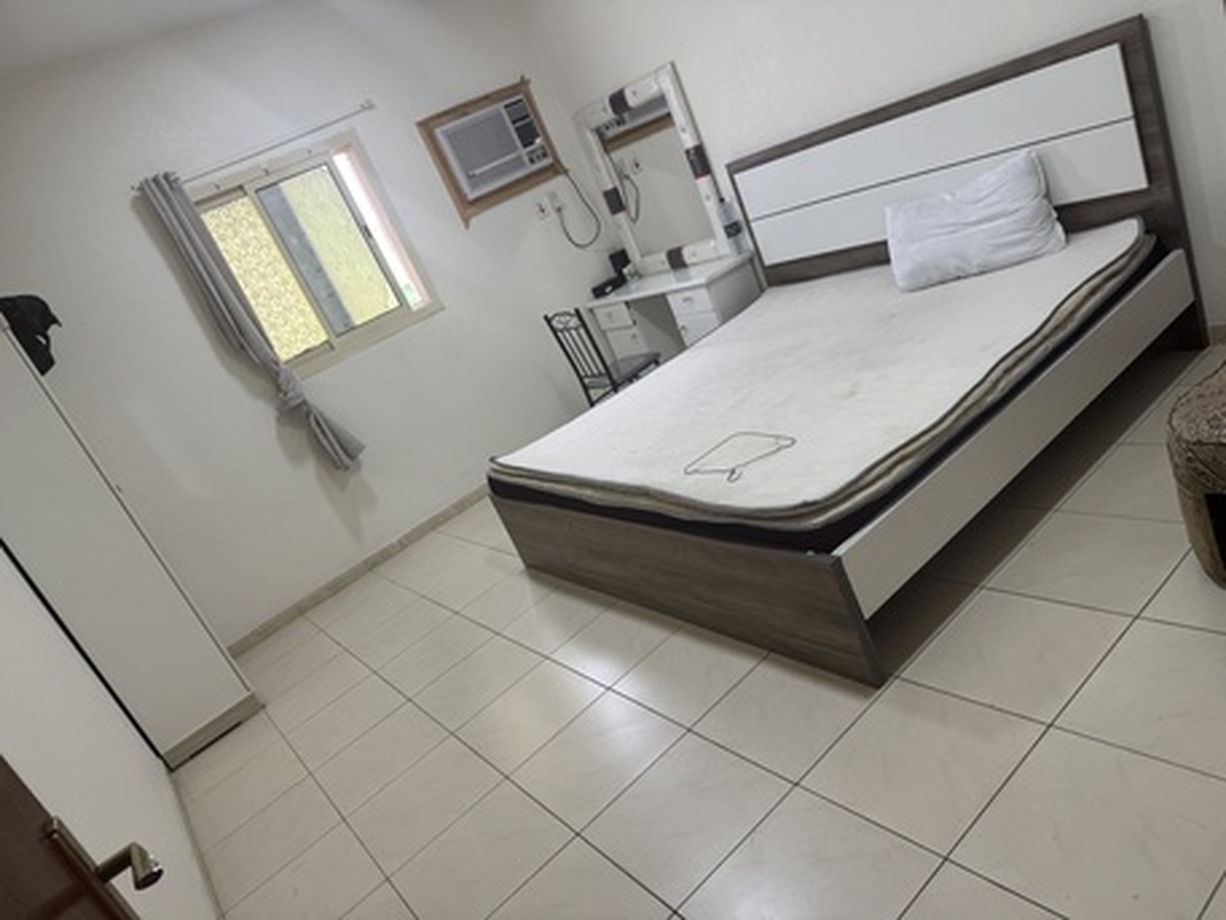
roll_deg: +24.8
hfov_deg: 71.6
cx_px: 613
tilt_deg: -18.0
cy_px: 460
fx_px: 850
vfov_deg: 56.8
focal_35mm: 24
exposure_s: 1/120
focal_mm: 6.76
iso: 125
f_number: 1.78
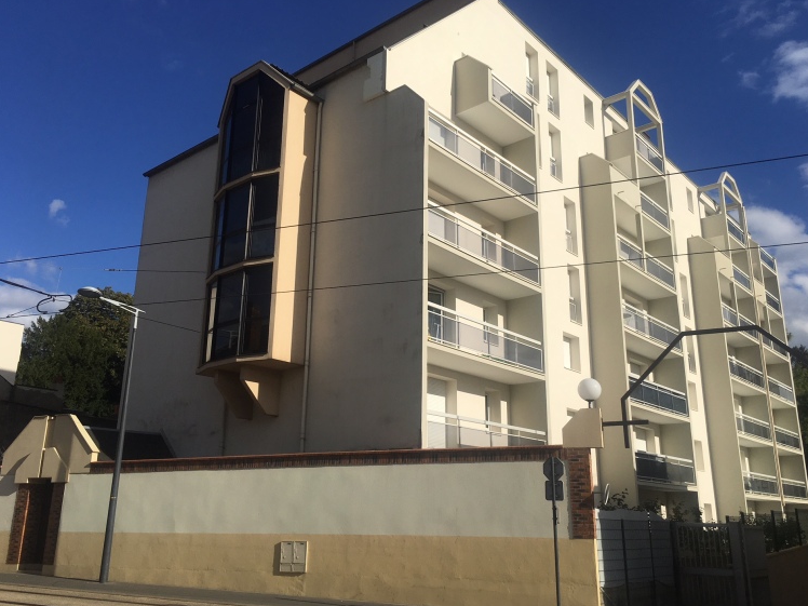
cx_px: 426
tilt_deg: +18.6
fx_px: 724
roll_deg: -0.5
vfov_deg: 45.4
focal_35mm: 31
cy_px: 310
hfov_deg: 58.3
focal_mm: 4.15
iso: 25
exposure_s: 1/3344
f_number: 2.2
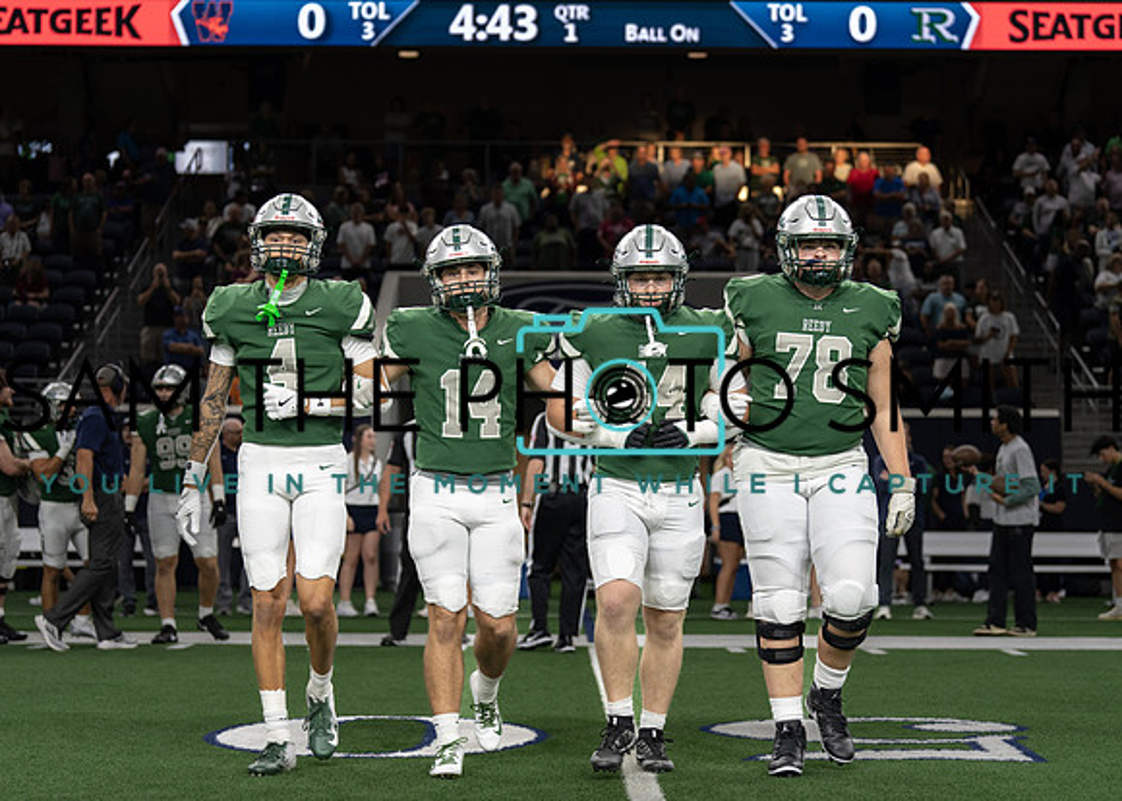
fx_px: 2429
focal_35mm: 76
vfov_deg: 18.7
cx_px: 556
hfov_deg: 26.0
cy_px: 415
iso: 1000
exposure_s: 1/320
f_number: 2.8
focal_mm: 70
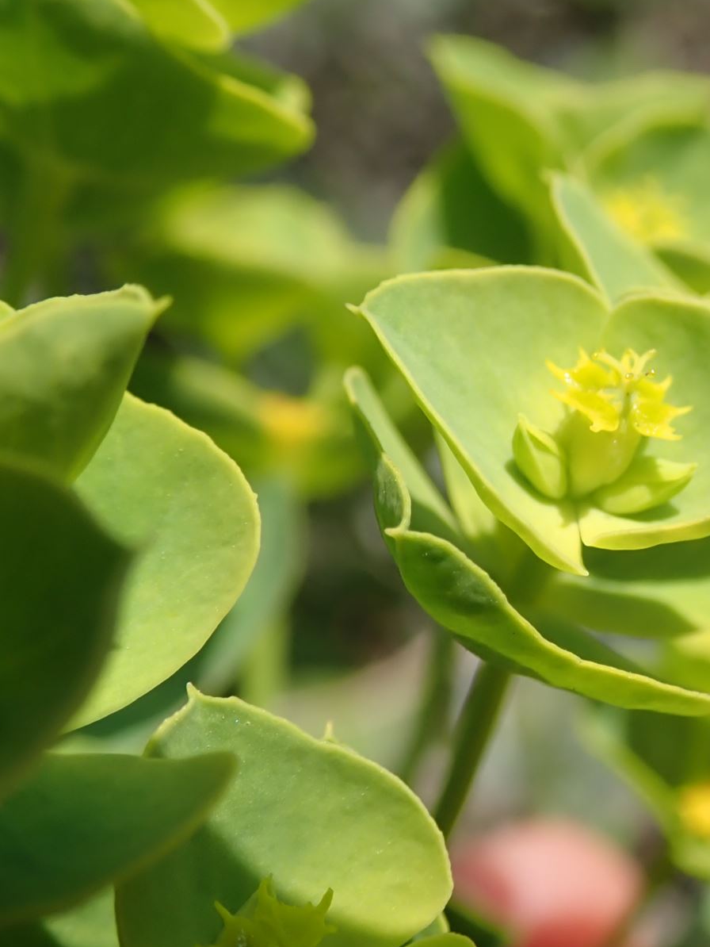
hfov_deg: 21.4
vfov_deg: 29.0
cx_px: 653
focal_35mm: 67
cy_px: 498
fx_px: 1832
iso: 100
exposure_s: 1/640
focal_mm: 7.34
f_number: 4
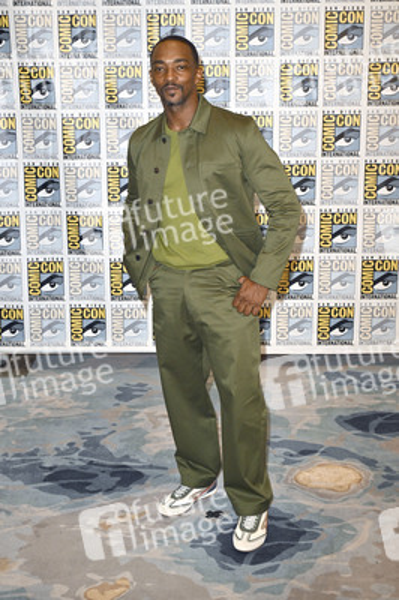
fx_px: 716
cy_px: 300
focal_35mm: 43
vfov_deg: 45.5
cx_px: 200
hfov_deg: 31.1
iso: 2500
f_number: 5
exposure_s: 1/250
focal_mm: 43
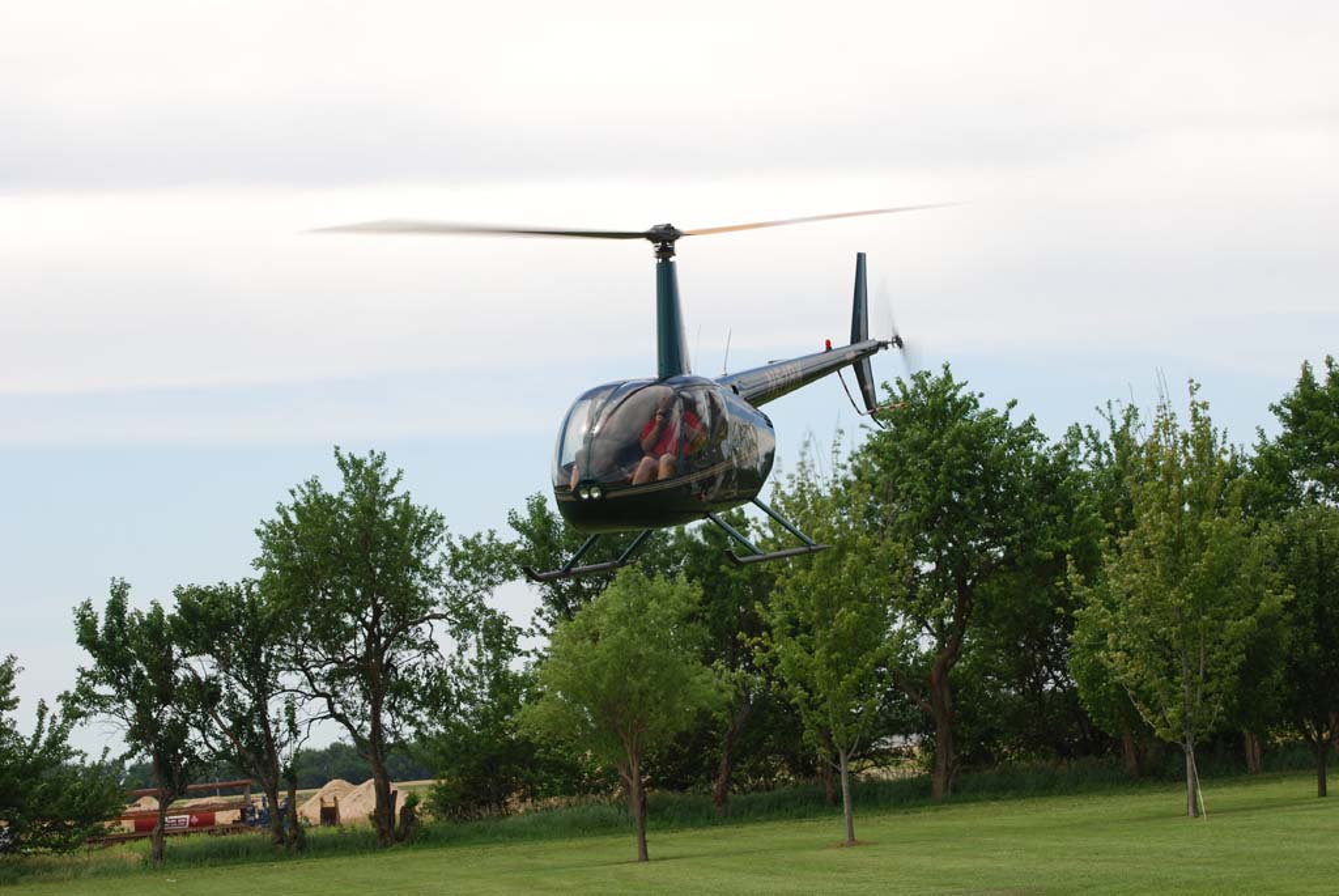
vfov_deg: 10.8
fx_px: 4747
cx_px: 670
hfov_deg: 16.1
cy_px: 448
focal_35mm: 128
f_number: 9
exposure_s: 1/200
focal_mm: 85
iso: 100
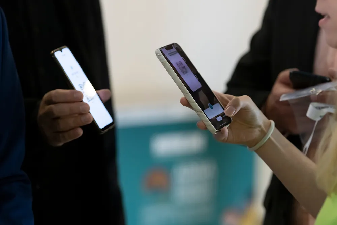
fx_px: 1123
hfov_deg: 17.1
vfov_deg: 11.4
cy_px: 112
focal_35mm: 120
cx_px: 168
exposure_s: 1/320
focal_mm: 120
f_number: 2.8
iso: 3600
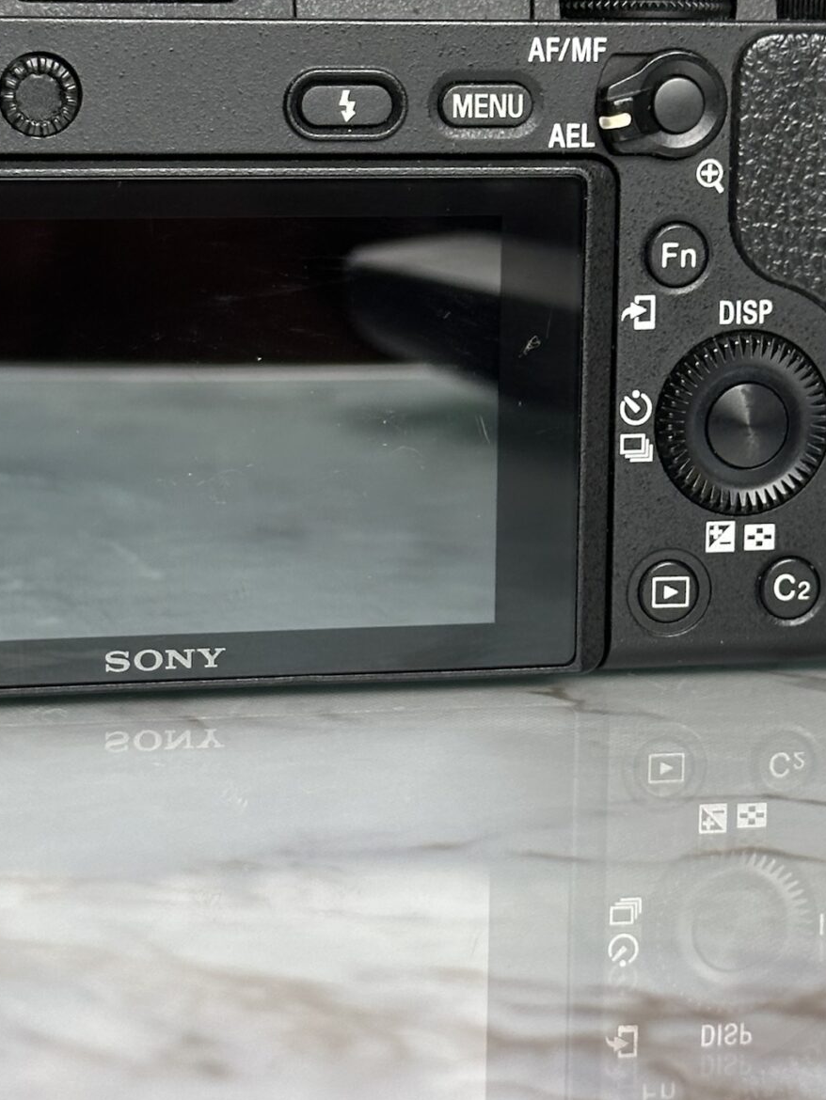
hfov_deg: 14.1
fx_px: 3339
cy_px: 397
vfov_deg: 18.7
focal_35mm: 105
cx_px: 242
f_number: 1.78
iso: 125
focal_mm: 6.86
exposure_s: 1/206
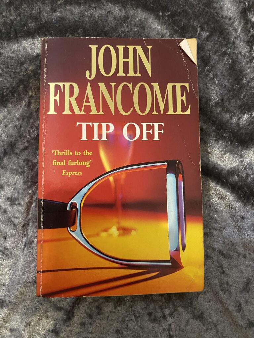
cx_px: 127
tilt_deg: -84.6
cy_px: 169
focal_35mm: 26
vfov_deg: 67.3
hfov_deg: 53.1
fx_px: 254
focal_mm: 4.25
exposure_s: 1/25
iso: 500
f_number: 1.8
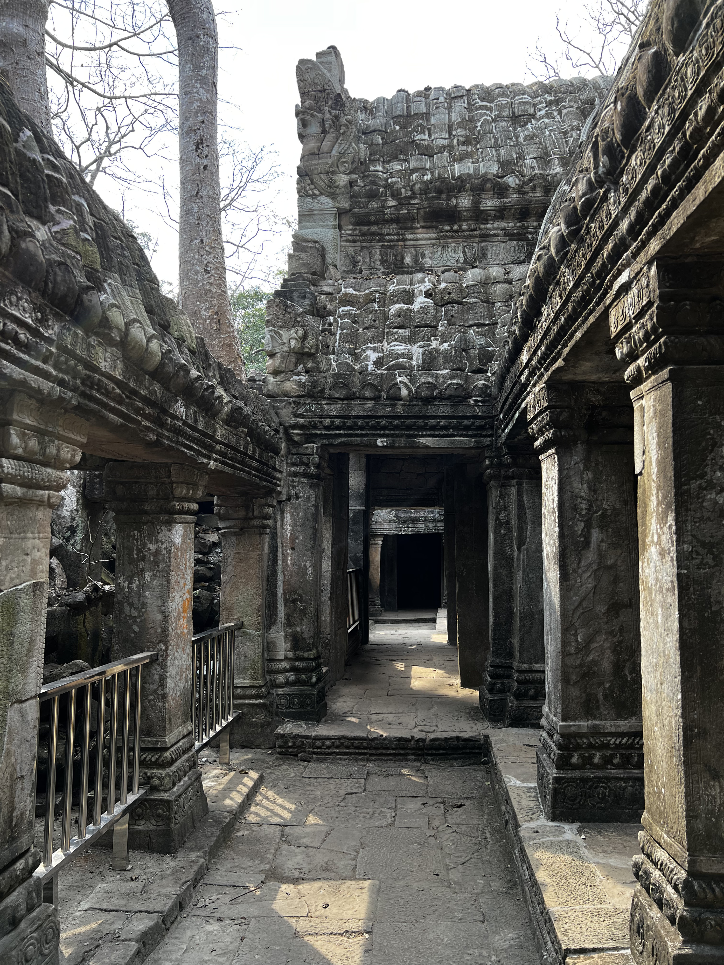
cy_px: 482
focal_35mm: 26
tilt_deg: +4.2
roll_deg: -0.6
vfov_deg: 67.3
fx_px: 725
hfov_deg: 53.1
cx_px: 362
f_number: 1.5
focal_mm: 5.7
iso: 50
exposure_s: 1/448
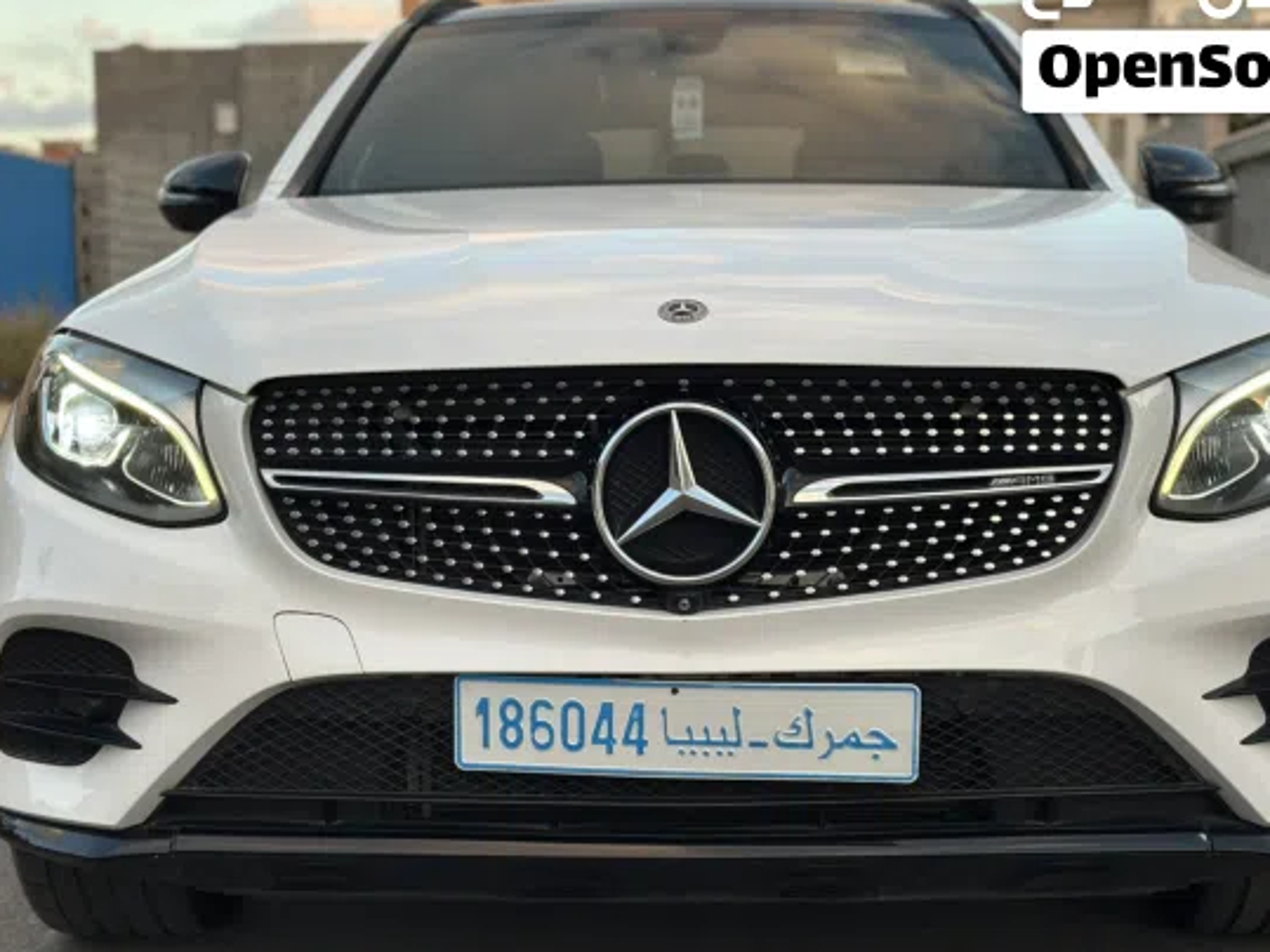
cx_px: 667
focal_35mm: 57
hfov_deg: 33.8
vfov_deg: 25.6
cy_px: 452
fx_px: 2091
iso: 80
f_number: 1.78
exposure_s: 1/372
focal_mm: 6.86
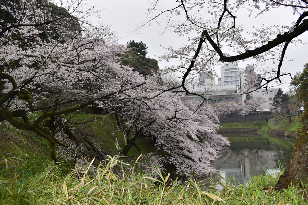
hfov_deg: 59.5
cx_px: 154
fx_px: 270
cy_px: 102
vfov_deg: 41.7
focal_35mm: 32
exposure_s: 1/200
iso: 100
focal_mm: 21
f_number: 7.1
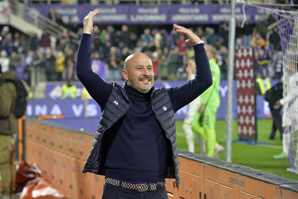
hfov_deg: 13.2
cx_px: 149
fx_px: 1283
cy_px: 100
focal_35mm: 155
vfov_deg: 8.9
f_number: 5
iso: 3200
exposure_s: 1/500
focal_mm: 155
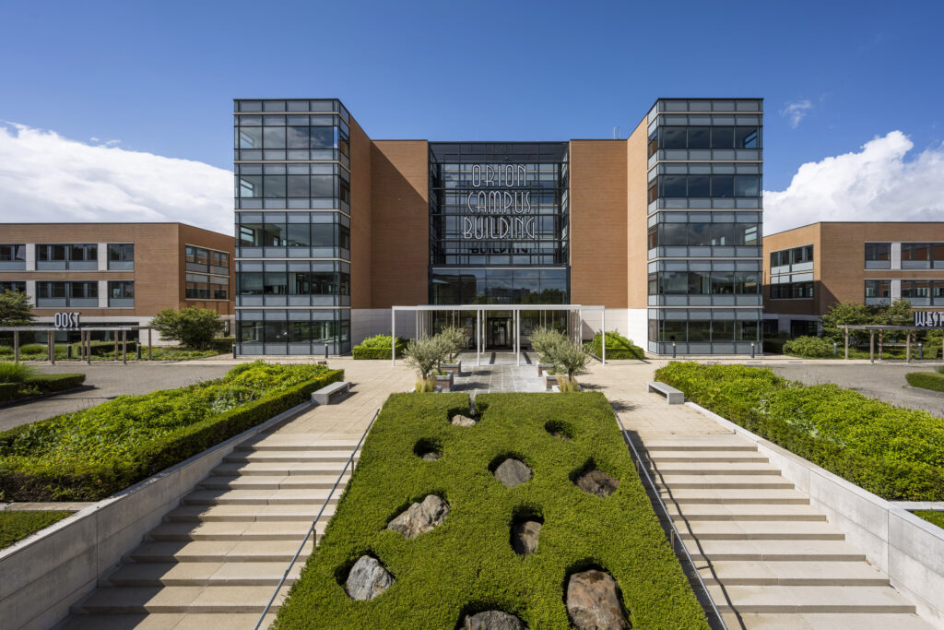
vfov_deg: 81.2
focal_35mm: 14
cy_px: 315
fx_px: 367
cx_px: 472
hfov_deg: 104.2
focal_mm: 14
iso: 100
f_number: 9
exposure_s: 1/320
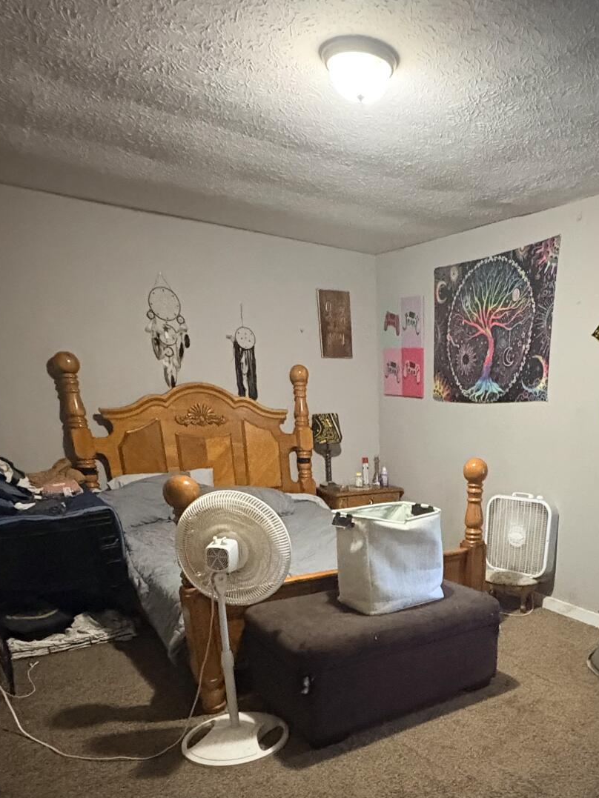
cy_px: 632
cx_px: 462
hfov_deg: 50.5
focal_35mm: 26
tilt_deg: -21.8
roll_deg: -2.5
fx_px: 600
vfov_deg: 62.0
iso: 1250
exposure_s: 1/30
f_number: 2.2
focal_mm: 2.22
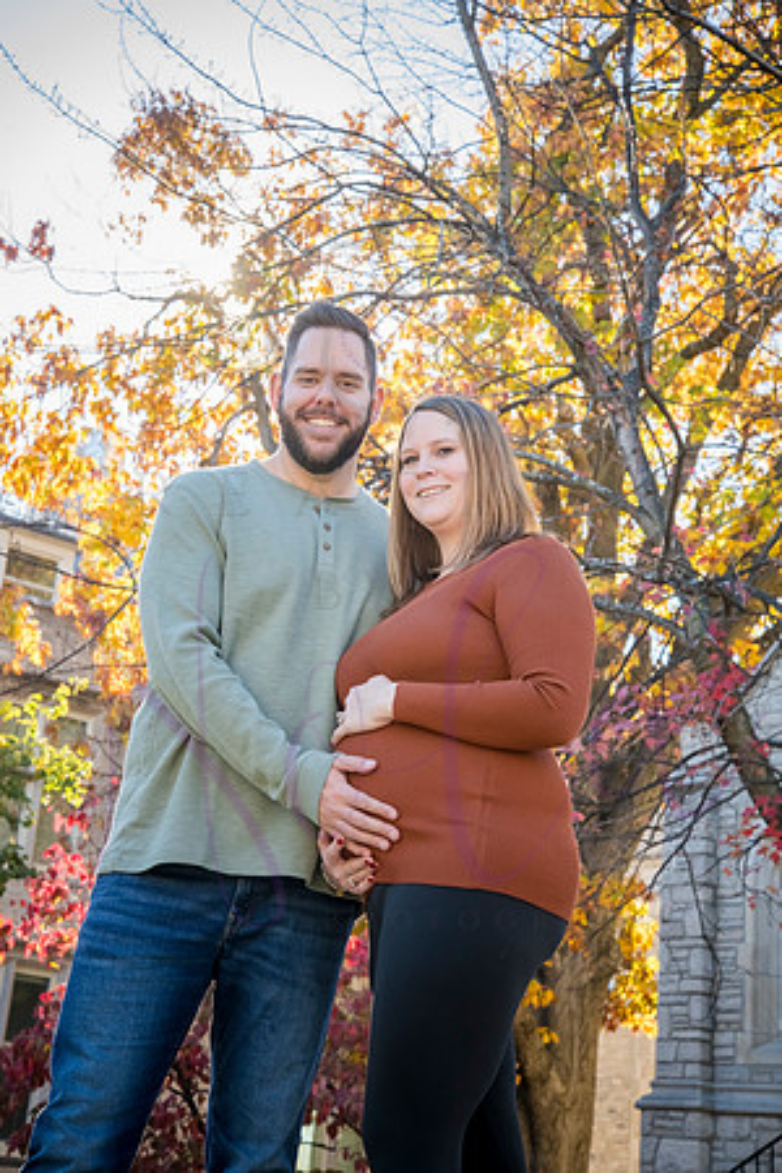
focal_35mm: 70
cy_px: 586
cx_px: 391
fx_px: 2281
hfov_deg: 19.5
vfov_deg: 28.8
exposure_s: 1/160
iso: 640
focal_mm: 70
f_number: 10
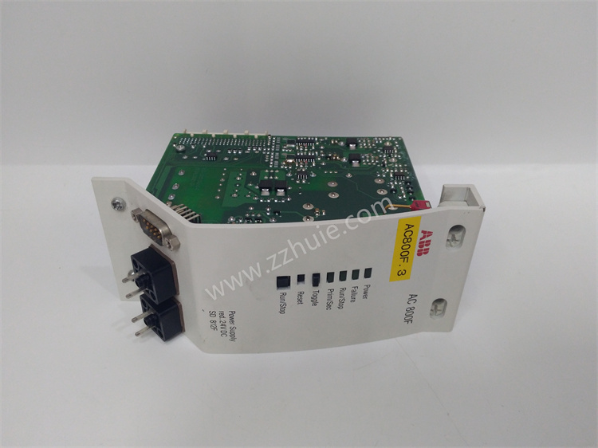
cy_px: 224
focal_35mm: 27
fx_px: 466
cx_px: 299
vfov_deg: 51.3
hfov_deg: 65.3
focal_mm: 3.79
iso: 253
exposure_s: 1/33
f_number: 2
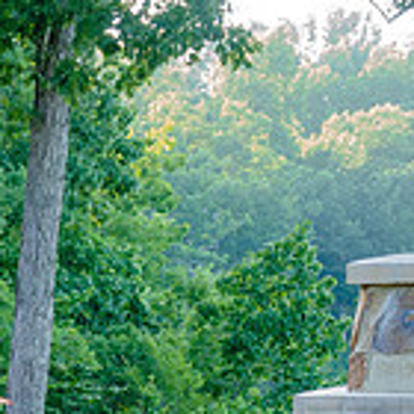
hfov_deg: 7.1
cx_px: -405
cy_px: 566
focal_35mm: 239
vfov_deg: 7.2
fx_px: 3234
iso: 640
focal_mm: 24.79
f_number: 4
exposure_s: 1/125
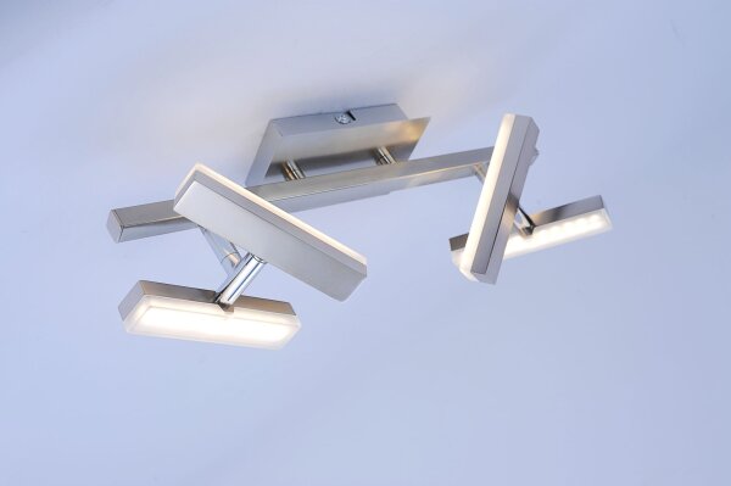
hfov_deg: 36.3
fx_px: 1116
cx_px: 366
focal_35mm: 55
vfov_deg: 24.6
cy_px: 243
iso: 125
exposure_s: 1/125
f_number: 11
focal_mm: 55
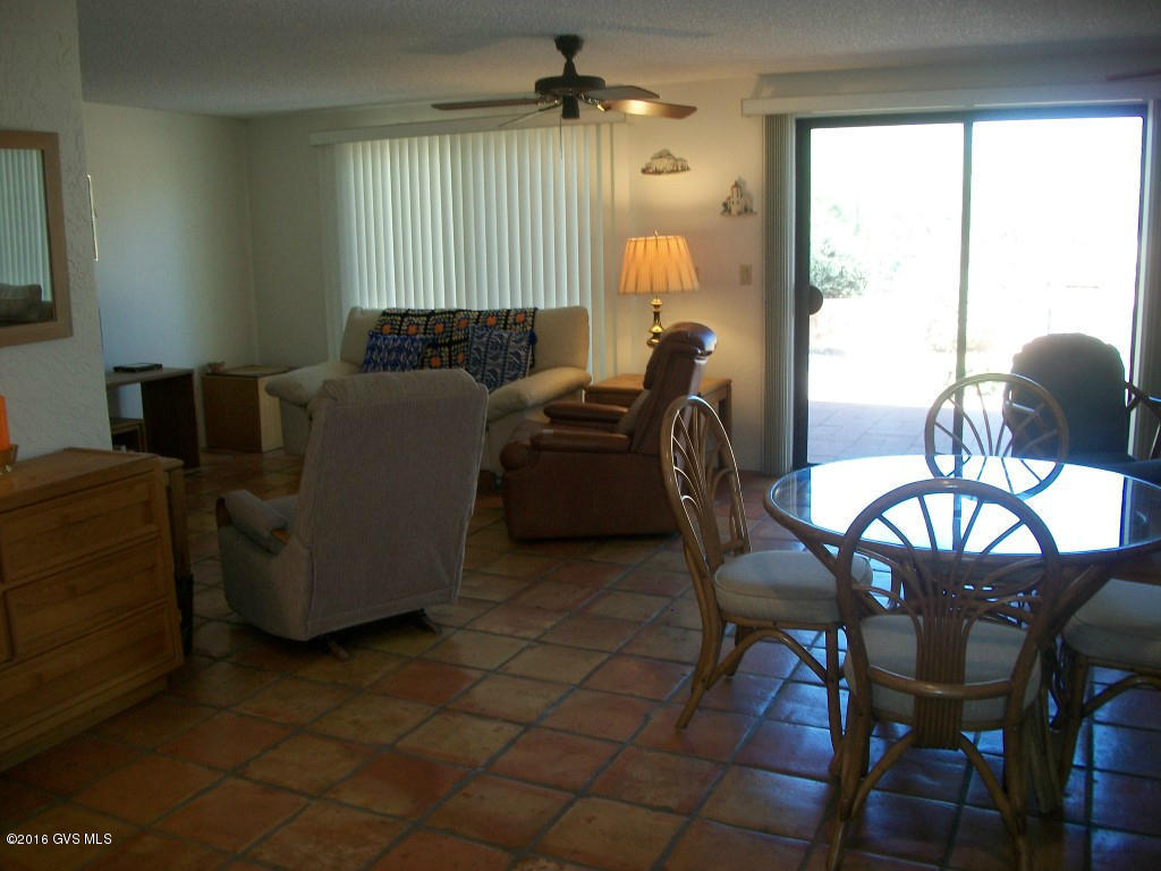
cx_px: 580
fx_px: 1073
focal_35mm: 32
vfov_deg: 44.2
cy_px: 436
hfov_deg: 56.8
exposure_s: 1/30
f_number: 2.9
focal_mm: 5.7
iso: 80
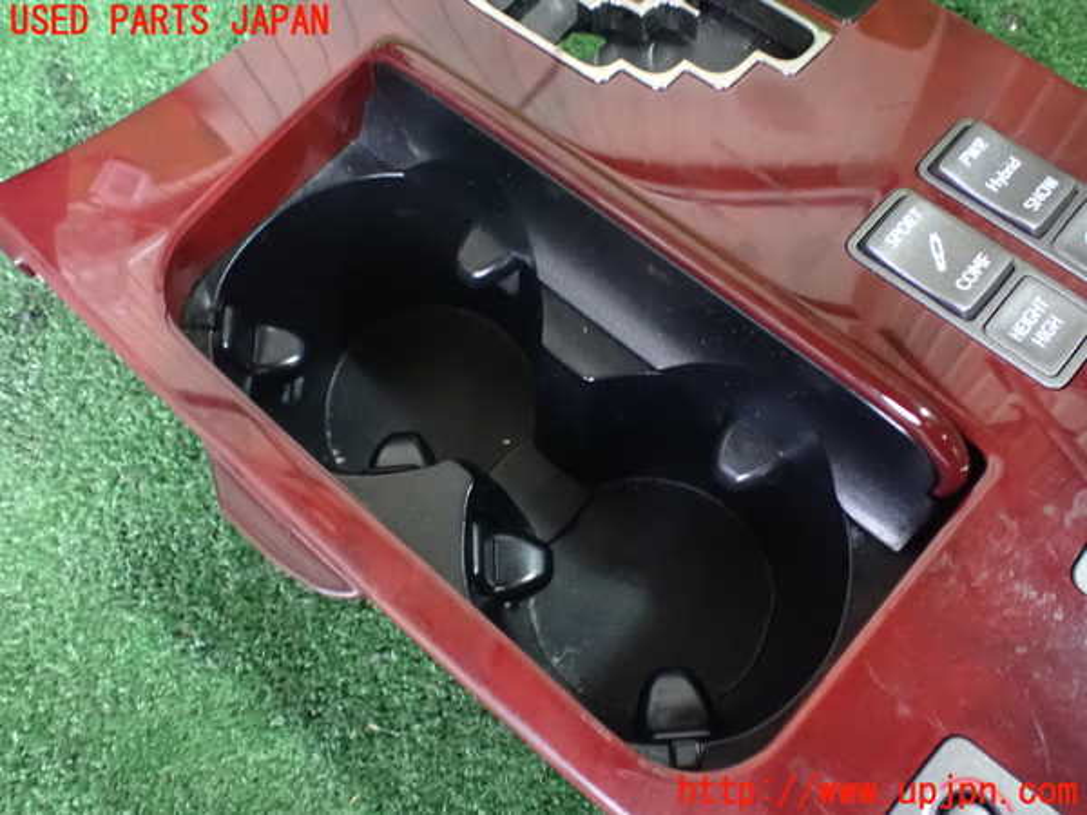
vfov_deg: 46.8
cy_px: 408
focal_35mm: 30
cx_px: 544
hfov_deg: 60.0
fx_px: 942
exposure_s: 1/25
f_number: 2.3
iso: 1600
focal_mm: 5.4
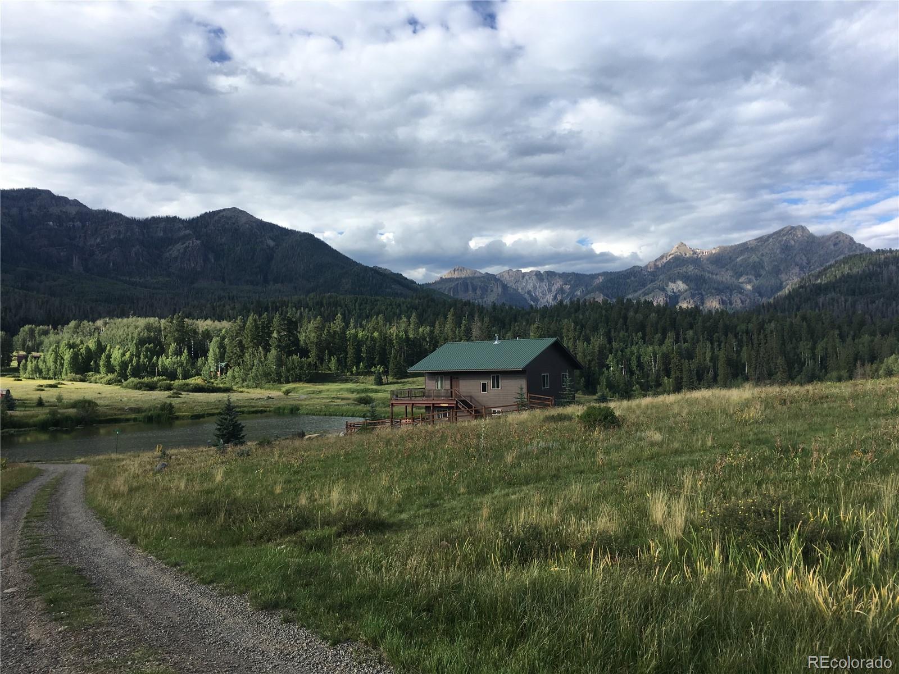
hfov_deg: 61.7
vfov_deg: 48.2
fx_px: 753
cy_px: 337
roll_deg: +0.7
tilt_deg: +4.1
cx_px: 450
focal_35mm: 29
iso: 25
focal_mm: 4.15
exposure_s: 1/739
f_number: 2.2
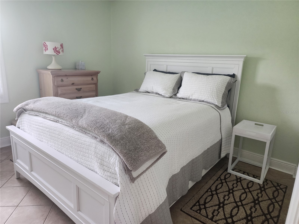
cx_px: 150
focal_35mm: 23
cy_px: 112
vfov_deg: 58.9
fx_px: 199
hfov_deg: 73.9
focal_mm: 6.4
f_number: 1.8
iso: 320
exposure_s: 1/120
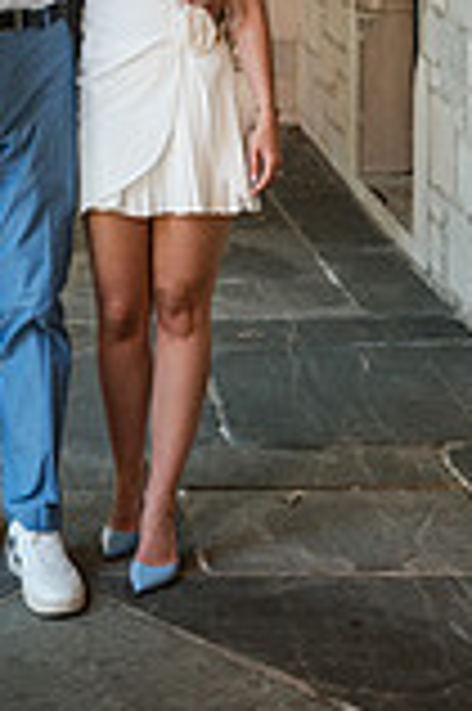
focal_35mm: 120
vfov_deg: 16.0
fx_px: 2365
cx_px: 76
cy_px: -261
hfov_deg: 11.3
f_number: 3.5
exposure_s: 1/250
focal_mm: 42
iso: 400
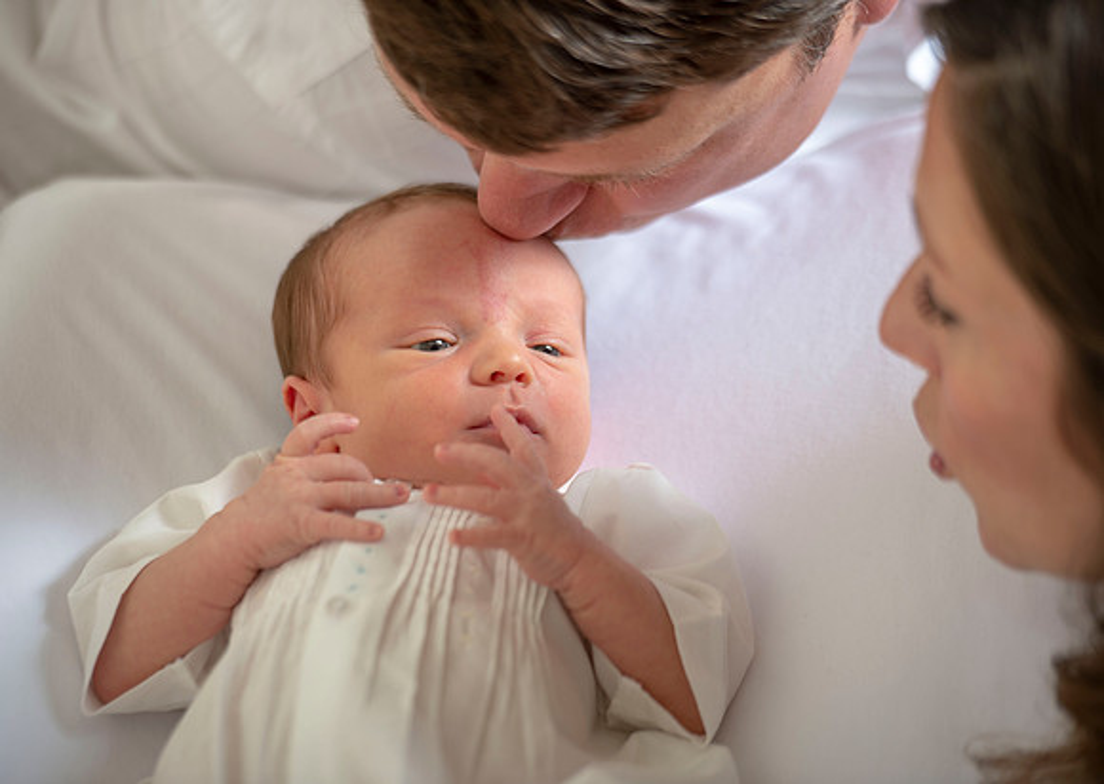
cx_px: 524
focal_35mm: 205
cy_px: 394
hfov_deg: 9.8
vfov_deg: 7.0
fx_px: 6423
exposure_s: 1/160
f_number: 2.8
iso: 80
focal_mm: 195
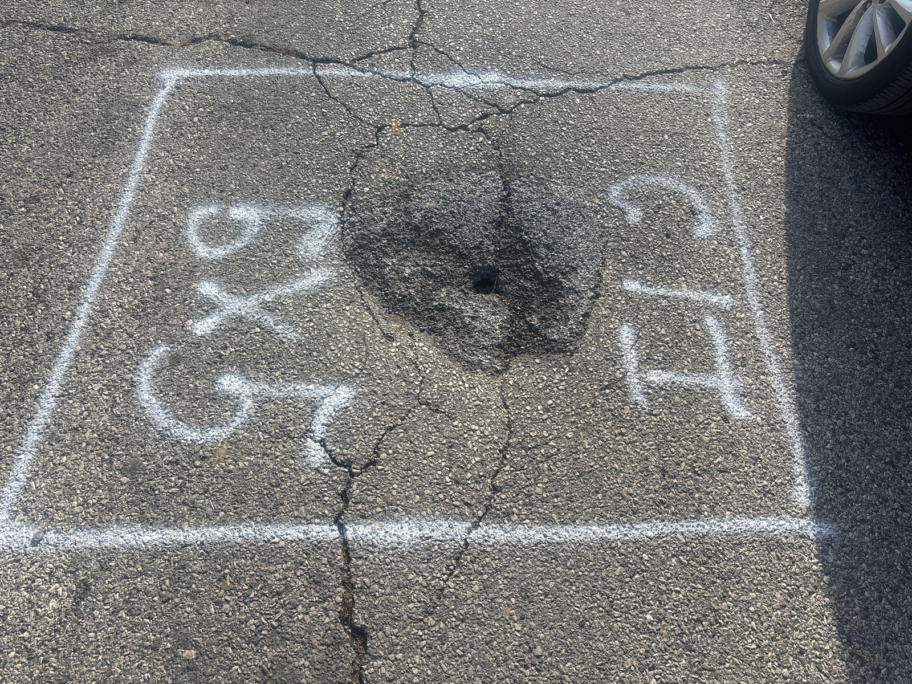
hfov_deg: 67.3
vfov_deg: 53.1
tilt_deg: -57.2
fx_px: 685
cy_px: 342
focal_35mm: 26
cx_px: 456
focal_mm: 5.96
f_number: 1.6
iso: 50
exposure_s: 1/1590
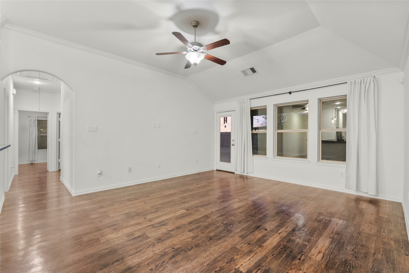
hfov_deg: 96.7
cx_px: 204
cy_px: 136
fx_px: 182
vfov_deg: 73.8
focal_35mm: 16
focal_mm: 16
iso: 2000
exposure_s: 1/2
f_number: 8
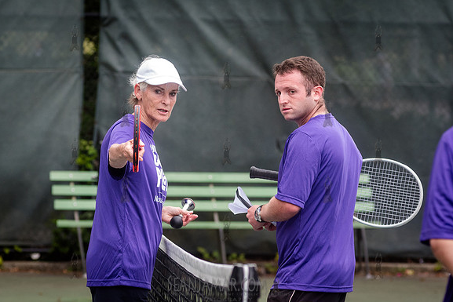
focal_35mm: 238
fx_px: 2995
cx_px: 241
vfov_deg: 5.8
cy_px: 145
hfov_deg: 8.6
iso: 1250
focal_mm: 155
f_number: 5
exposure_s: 1/800
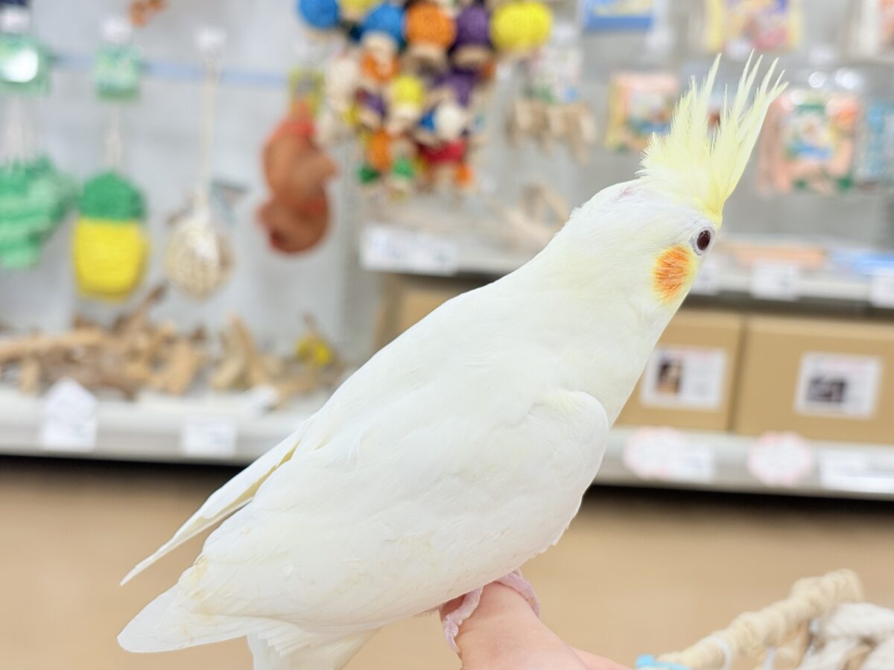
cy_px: 335
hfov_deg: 36.8
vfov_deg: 28.0
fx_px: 1343
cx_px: 447
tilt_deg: -11.9
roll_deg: -4.3
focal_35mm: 52
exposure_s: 1/50
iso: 32
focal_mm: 5.96
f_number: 1.6
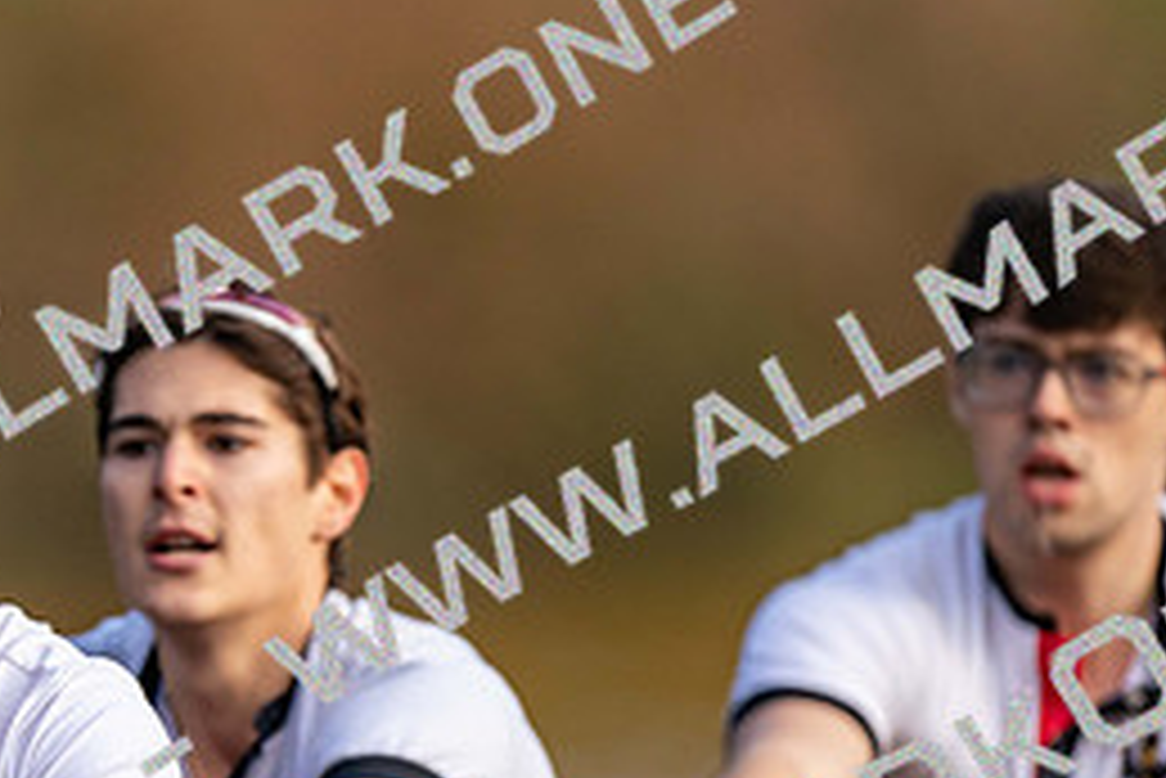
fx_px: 43488
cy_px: 780
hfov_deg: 1.5
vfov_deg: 1.0
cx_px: -63
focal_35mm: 1342
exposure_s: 1/2500
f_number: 4
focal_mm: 600
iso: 800
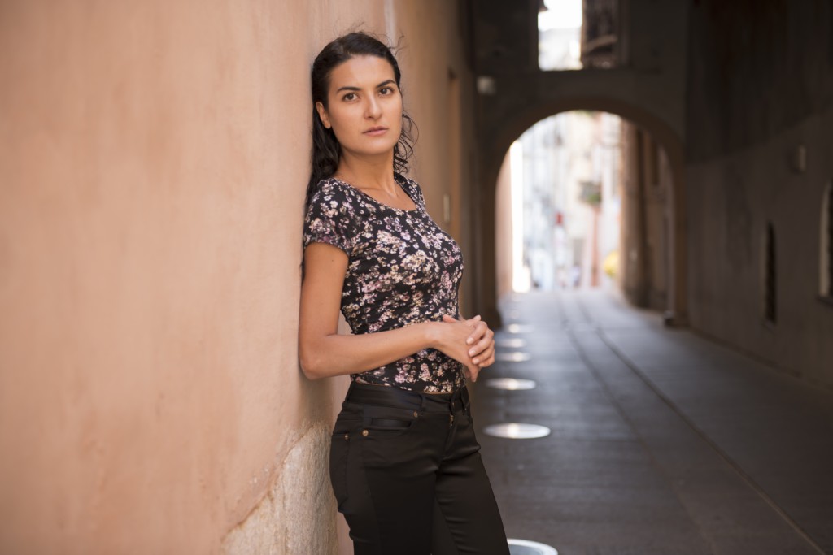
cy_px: 278
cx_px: 416
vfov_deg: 23.4
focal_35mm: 58
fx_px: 1342
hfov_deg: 34.5
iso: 100
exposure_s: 1/100
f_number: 2.8
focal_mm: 58
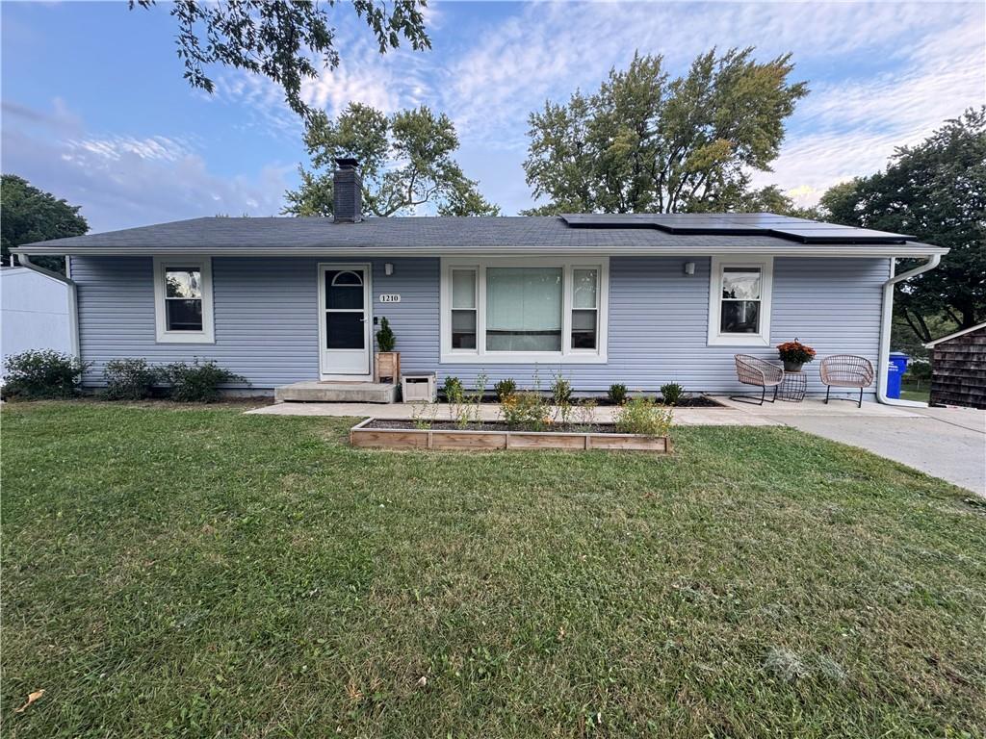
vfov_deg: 85.7
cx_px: 493
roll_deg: -0.9
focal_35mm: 14
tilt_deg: -4.5
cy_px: 370
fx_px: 399
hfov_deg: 102.1
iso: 64
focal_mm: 2.22
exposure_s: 1/99
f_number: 2.2
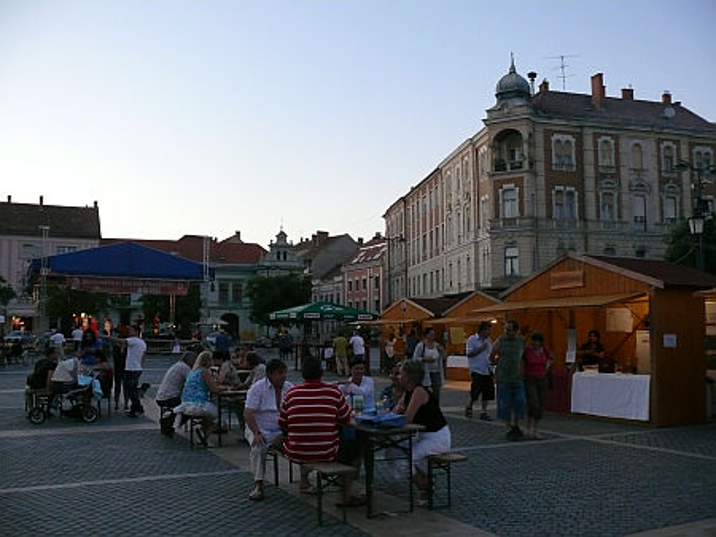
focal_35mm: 35
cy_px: 268
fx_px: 724
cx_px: 358
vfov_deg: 40.7
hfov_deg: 52.6
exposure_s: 1/60
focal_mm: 7.4
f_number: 2.8
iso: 400
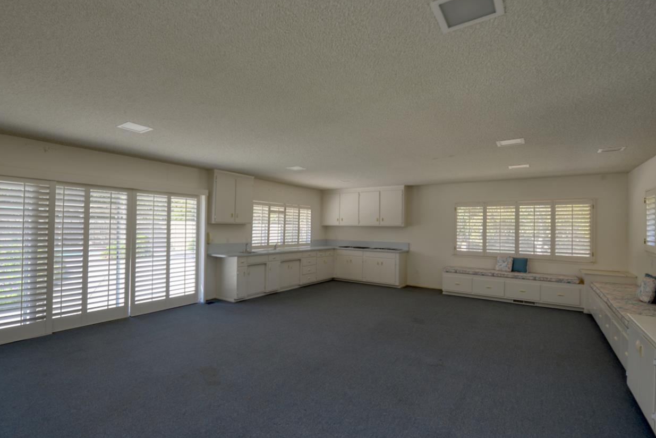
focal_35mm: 17
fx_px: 310
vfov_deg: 70.4
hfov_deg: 92.9
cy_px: 232
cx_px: 292
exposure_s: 1/30
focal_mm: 14
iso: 400
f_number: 10
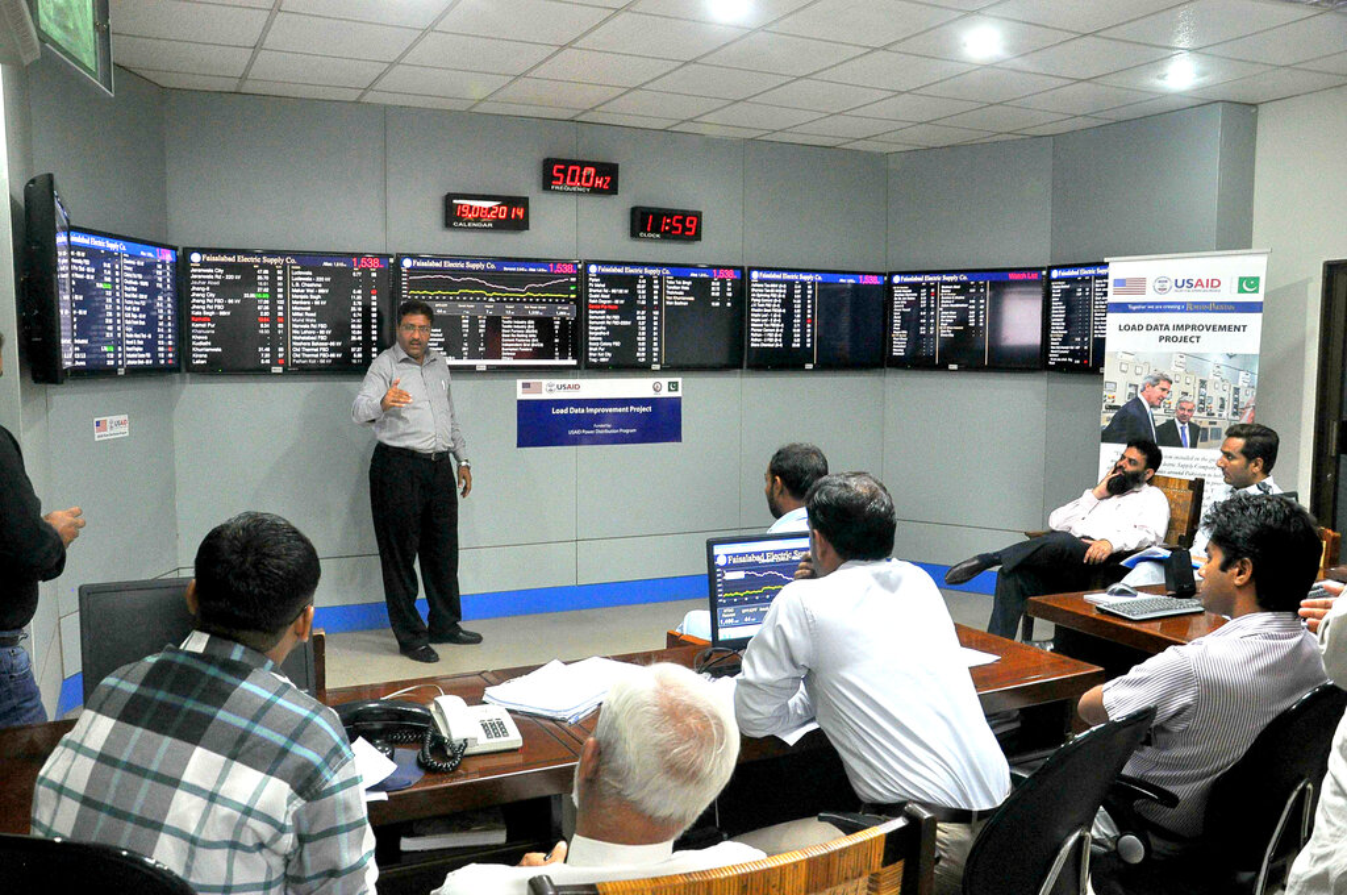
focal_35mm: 32
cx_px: 674
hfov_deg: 59.6
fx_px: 1177
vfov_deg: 41.6
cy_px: 448
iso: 1000
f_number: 5
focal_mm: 21
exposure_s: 1/30
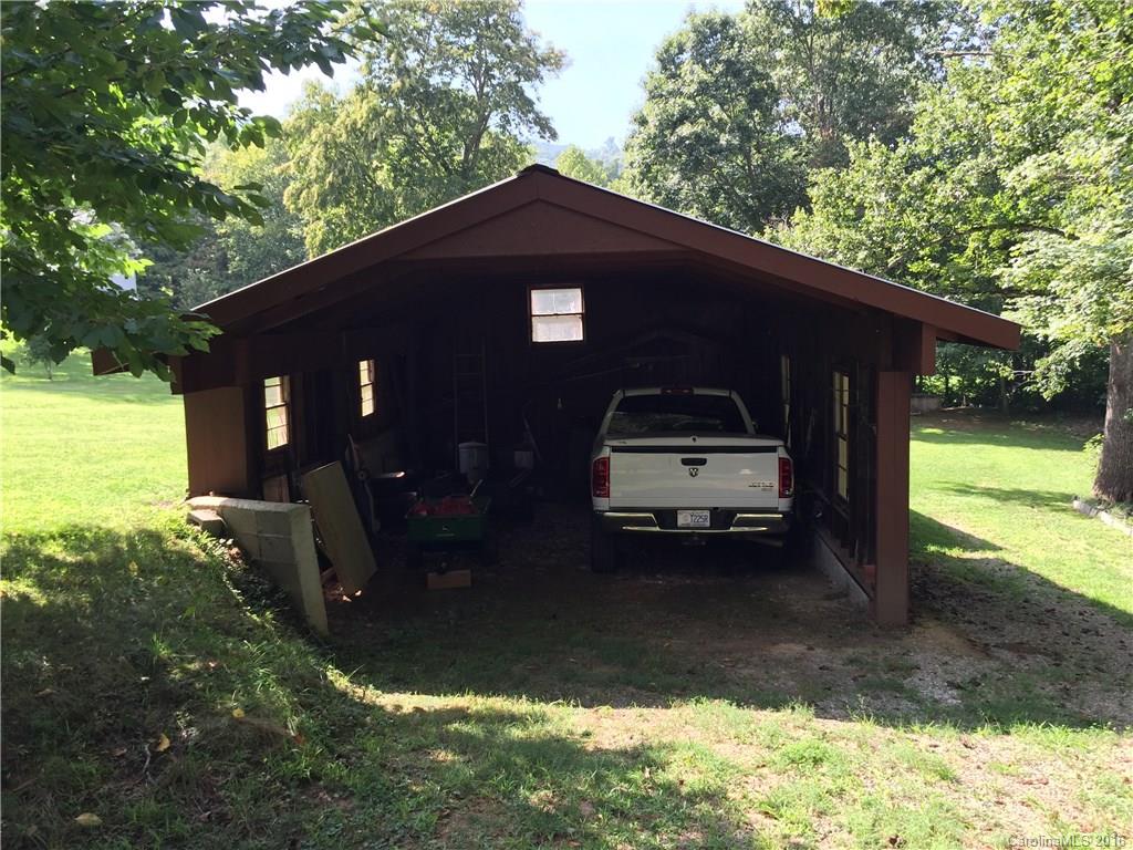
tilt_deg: -6.2
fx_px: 949
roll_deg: +0.5
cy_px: 425
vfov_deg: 48.2
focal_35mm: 29
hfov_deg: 61.7
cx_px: 566
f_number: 2.2
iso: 32
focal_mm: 4.15
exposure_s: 1/246
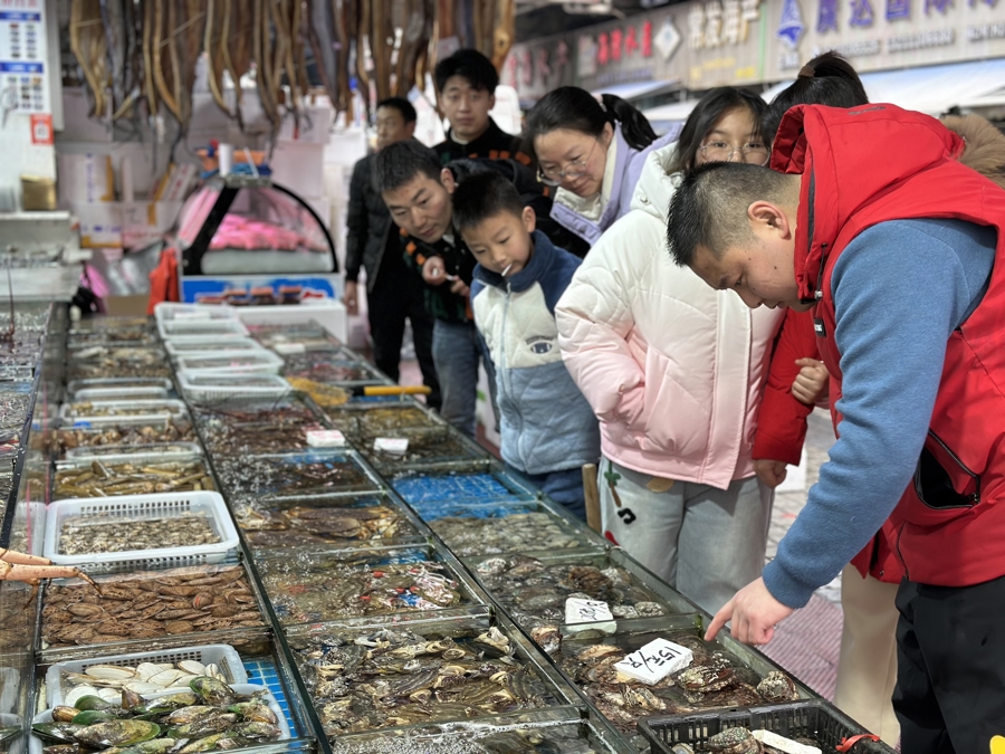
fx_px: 1394
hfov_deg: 39.7
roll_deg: -0.3
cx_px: 502
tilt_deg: -9.2
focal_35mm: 48
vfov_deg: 30.3
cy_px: 377
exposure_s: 1/143
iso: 125
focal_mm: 6.86
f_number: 1.78
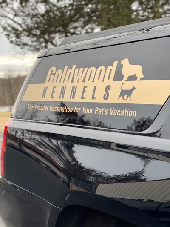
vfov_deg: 36.8
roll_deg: +1.8
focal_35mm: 52
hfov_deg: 28.0
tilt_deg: -3.7
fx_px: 340
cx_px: 85
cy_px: 114
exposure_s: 1/122
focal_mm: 6
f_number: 2
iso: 80
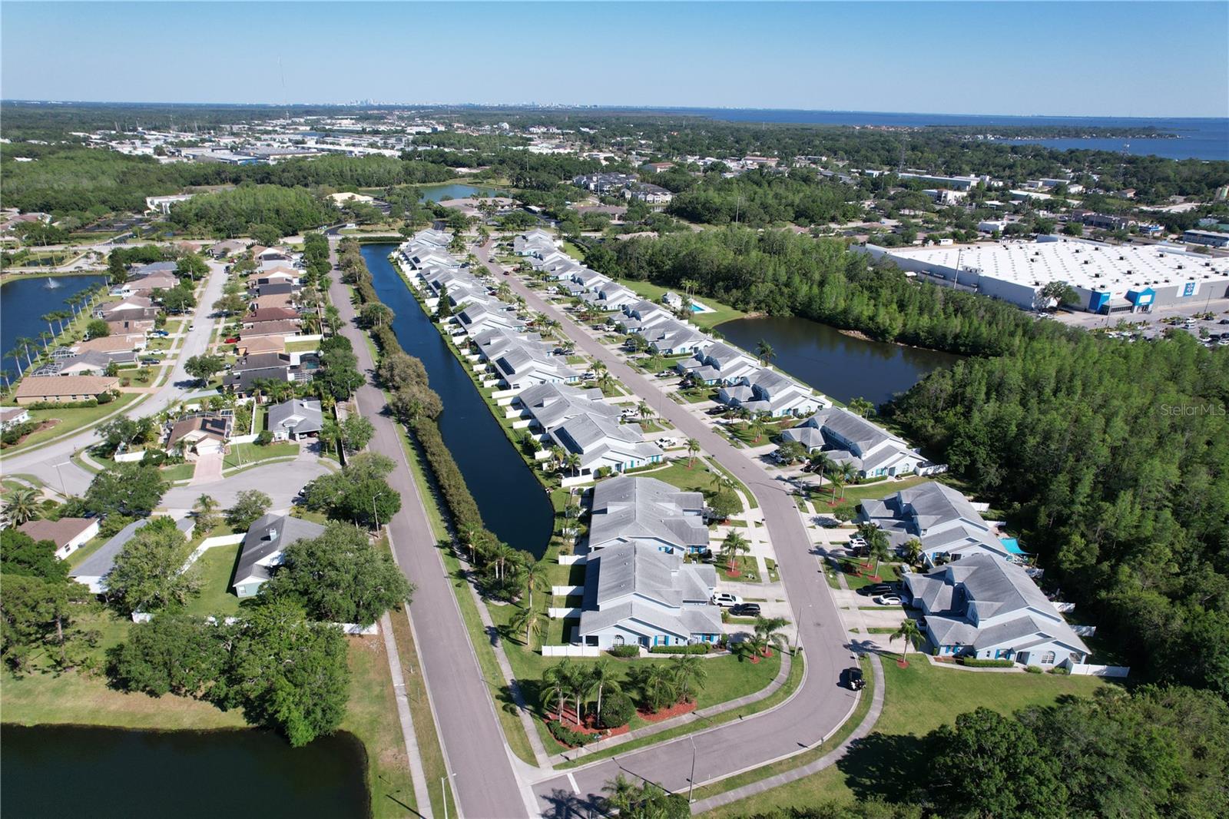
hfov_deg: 78.6
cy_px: 410
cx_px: 614
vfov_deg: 57.2
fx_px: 751
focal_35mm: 22
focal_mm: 8.38
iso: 120
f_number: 2.8
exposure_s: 1/2000
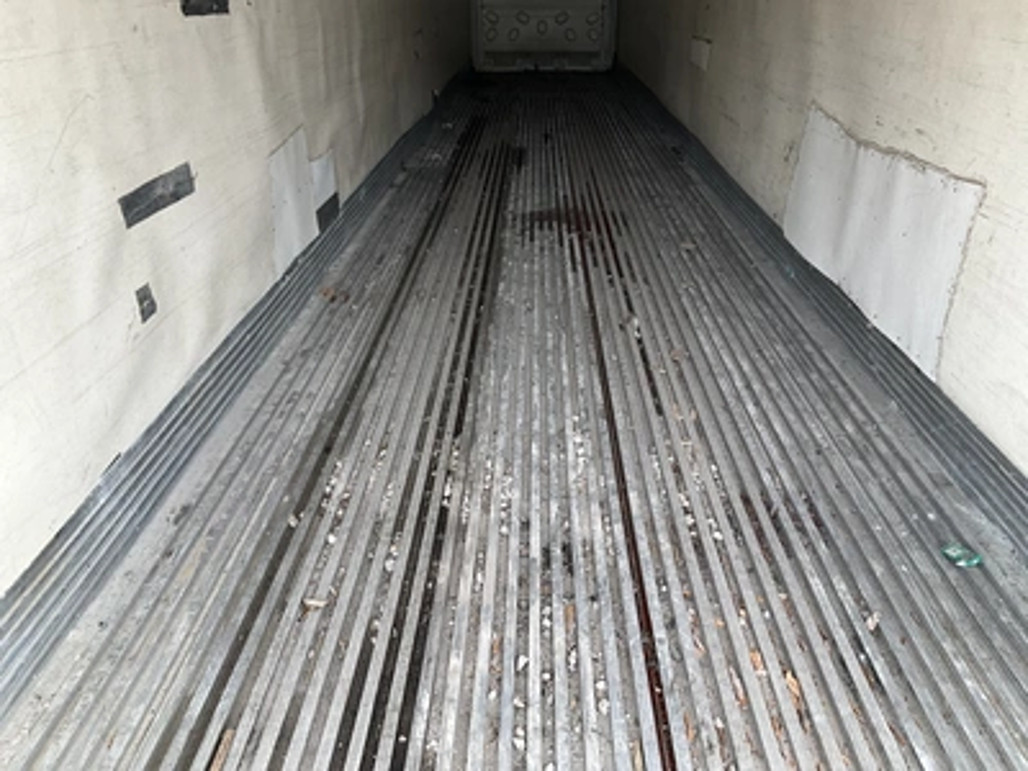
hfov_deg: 61.7
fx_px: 861
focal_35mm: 29
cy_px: 386
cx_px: 514
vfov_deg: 48.2
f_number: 1.8
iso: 25
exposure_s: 1/122
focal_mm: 3
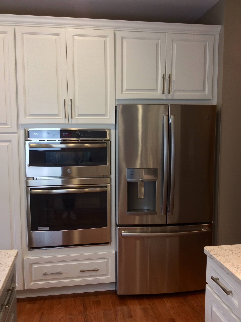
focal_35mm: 32
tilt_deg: -7.4
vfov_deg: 56.9
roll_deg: +2.6
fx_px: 298
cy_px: 161
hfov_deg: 44.1
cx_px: 120
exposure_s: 1/40
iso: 40
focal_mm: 3.3
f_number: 2.4
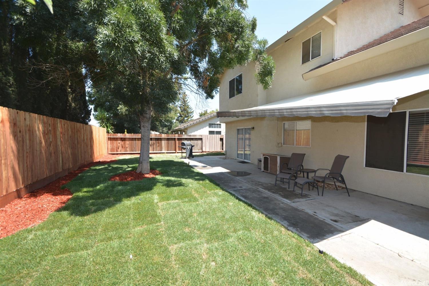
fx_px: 179
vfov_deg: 77.3
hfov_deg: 100.4
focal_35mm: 15
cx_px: 214
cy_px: 143
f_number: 6.3
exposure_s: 1/160
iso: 100
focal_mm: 10
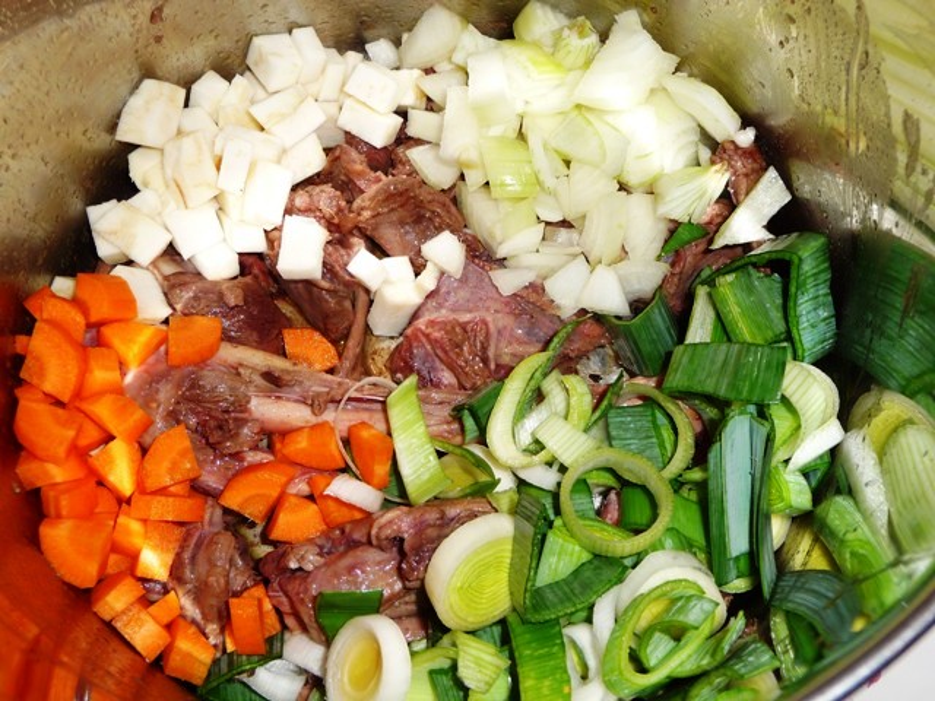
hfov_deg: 46.8
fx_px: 1080
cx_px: 468
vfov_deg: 36.0
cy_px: 350
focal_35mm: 40
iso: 100
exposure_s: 1/30
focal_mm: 6.7
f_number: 3.9
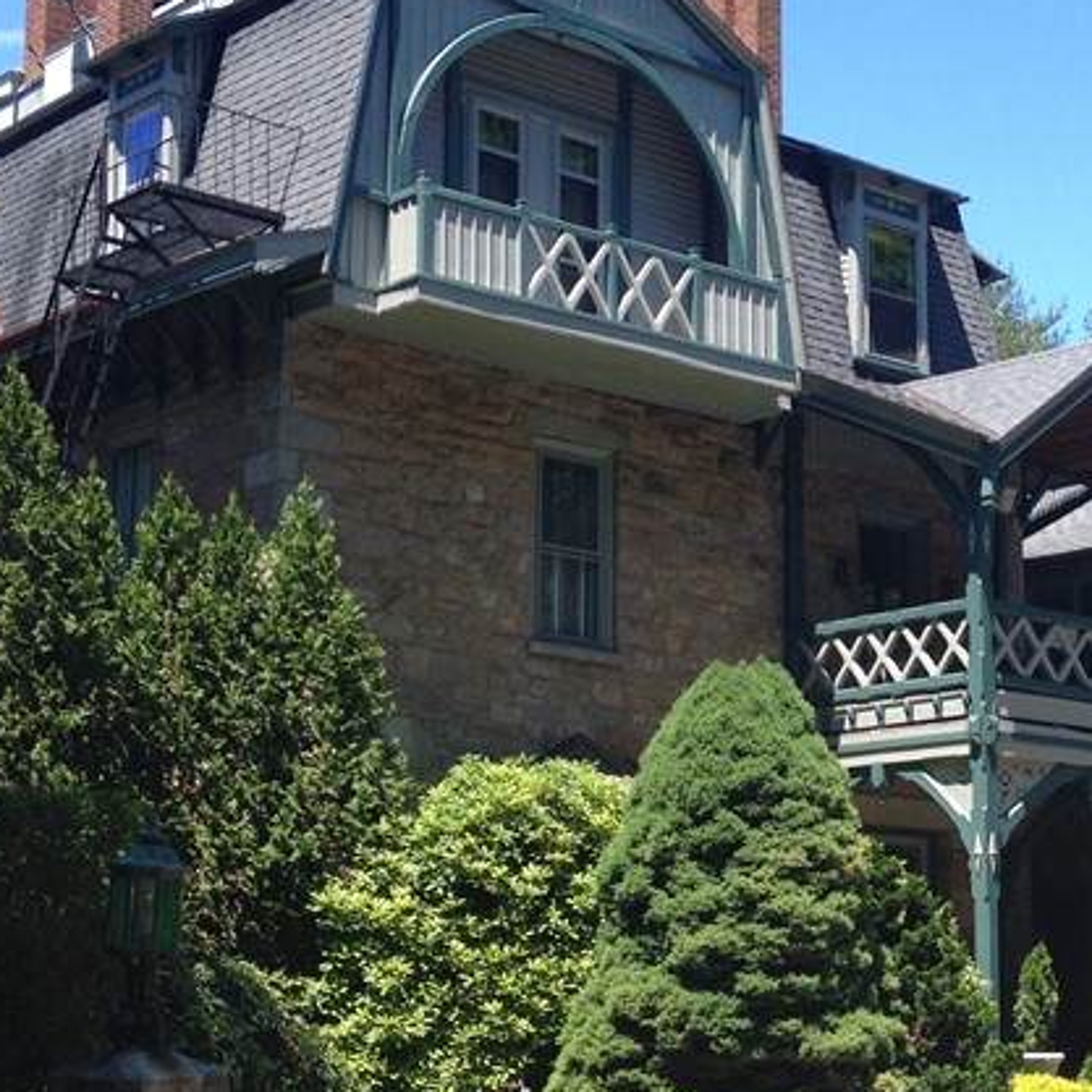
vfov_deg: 22.7
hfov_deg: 22.6
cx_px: 801
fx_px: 2712
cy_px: 615
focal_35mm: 76
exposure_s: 1/649
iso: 50
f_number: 2.4
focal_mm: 4.28
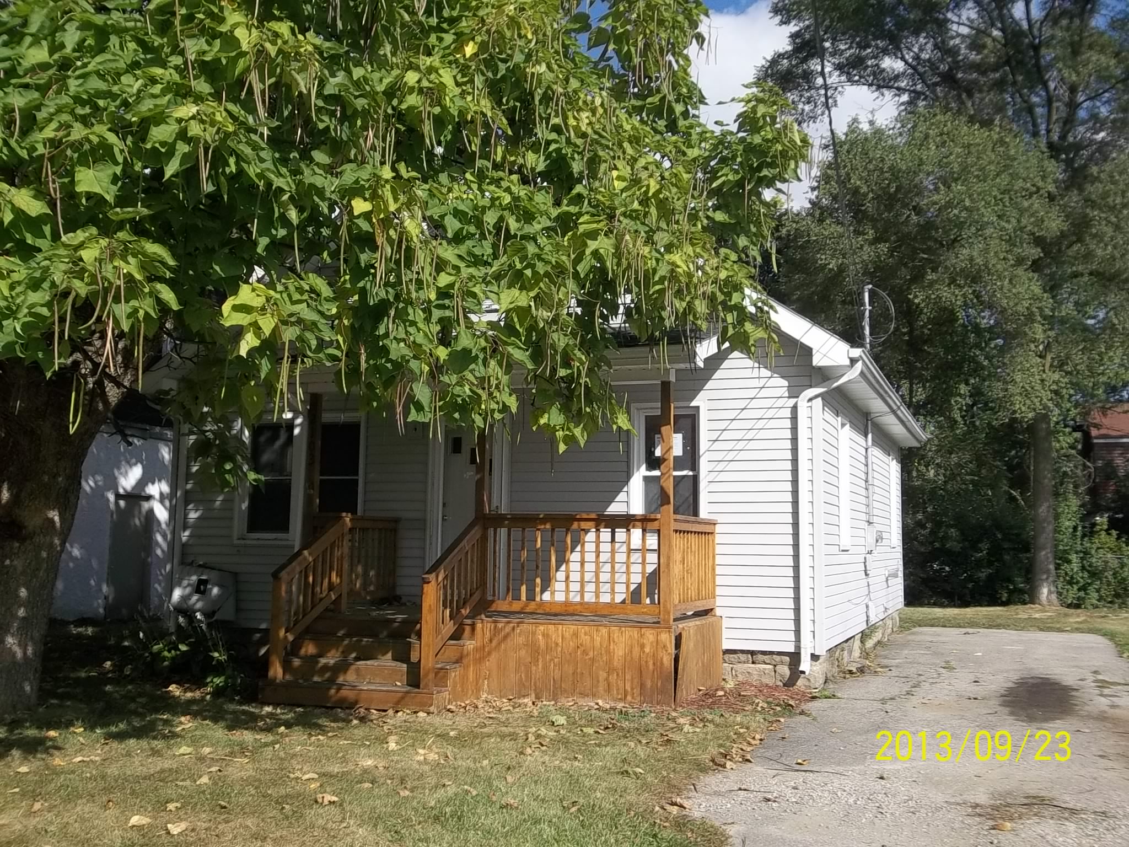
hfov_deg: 50.1
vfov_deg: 38.7
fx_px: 1207
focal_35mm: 37
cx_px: 564
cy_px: 424
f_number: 10.1
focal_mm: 6.6
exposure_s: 1/125
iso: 80
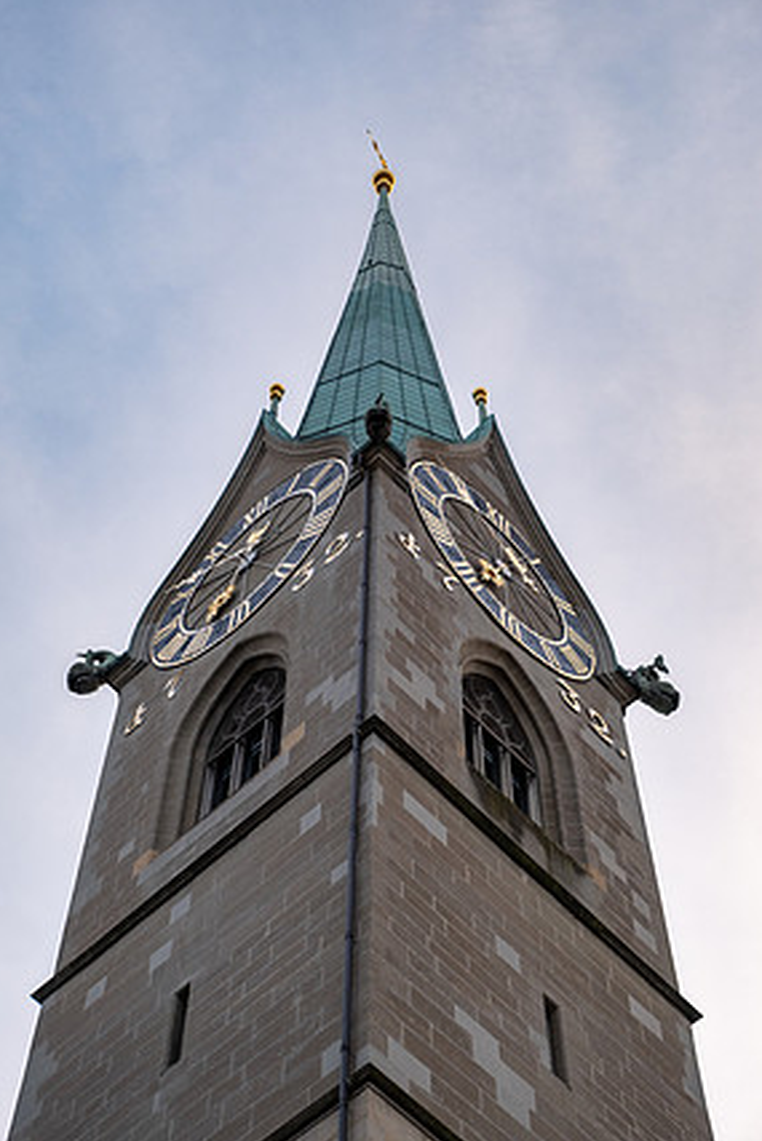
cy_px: 566
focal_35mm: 59
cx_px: 380
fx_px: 1872
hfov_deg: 23.0
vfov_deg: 33.9
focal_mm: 37.6
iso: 160
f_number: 3.2
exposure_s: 1/140
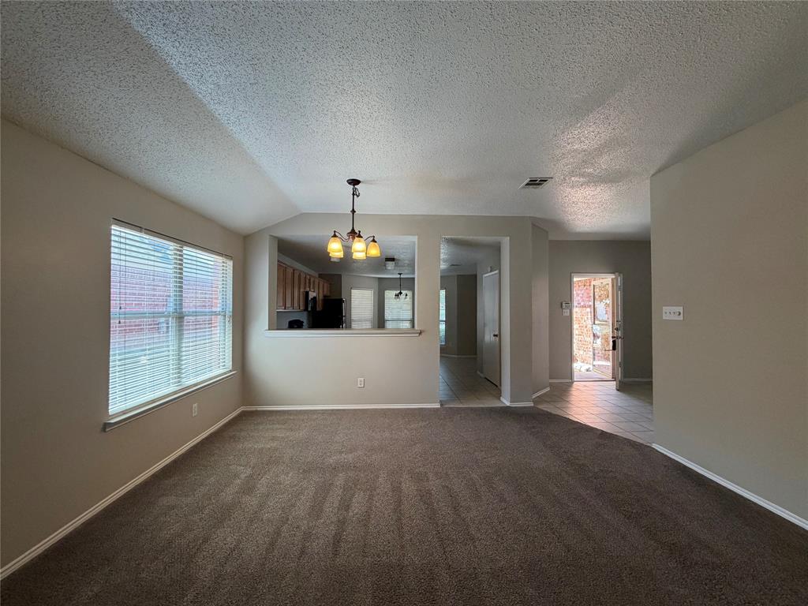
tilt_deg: +1.2
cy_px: 303
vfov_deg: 85.7
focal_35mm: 14
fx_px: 327
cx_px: 404
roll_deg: +0.0
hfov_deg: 102.1
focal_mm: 2.22
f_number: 2.2
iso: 200
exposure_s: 1/120
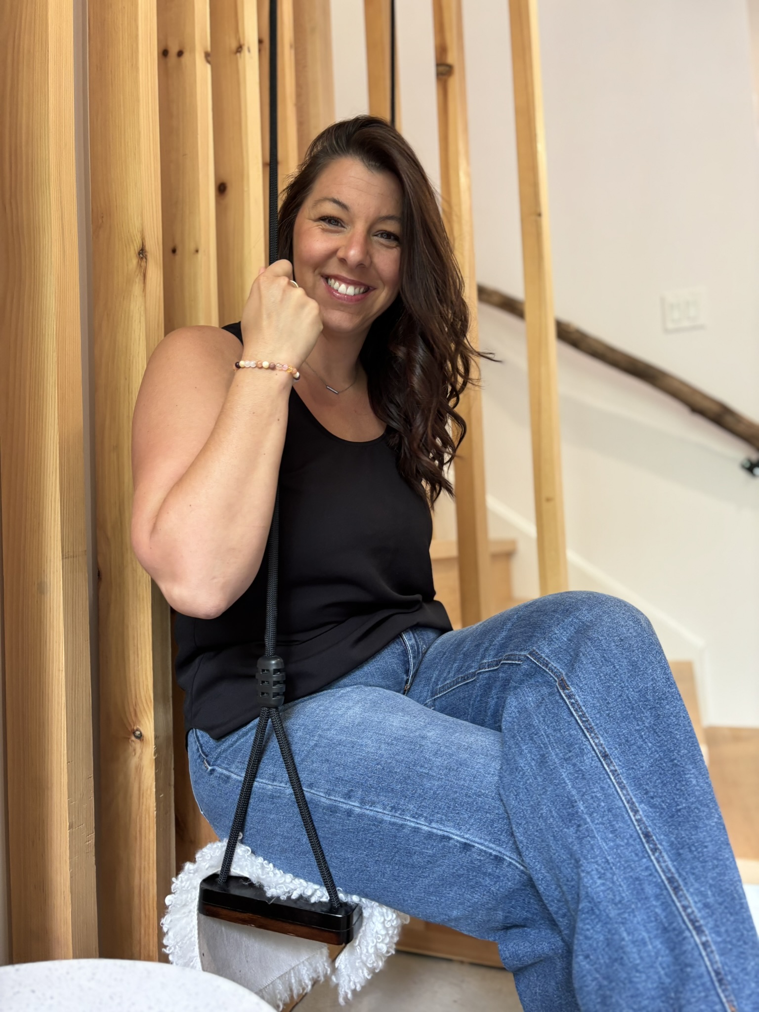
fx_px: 760
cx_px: 380
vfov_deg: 67.3
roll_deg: +1.4
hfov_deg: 53.1
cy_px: 506
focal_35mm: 26
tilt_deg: +1.8
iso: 125
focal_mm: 5.96
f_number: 1.6
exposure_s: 1/62
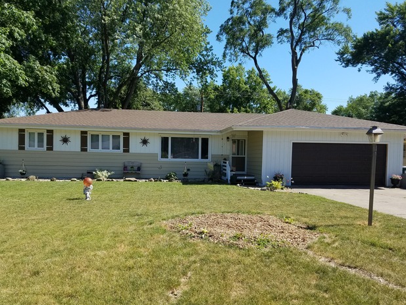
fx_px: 328
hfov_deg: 63.4
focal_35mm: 28
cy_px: 153
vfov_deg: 49.8
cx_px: 199
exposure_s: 1/1444
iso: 50
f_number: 1.7
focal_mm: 4.25
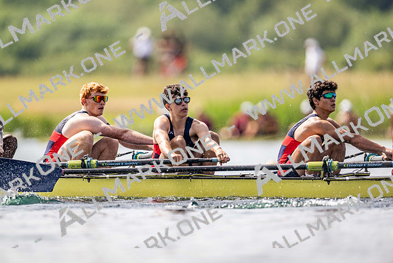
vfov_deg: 2.3
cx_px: 196
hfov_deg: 3.4
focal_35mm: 600
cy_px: 132
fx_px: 6551
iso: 200
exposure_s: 1/2500
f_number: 4
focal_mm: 600
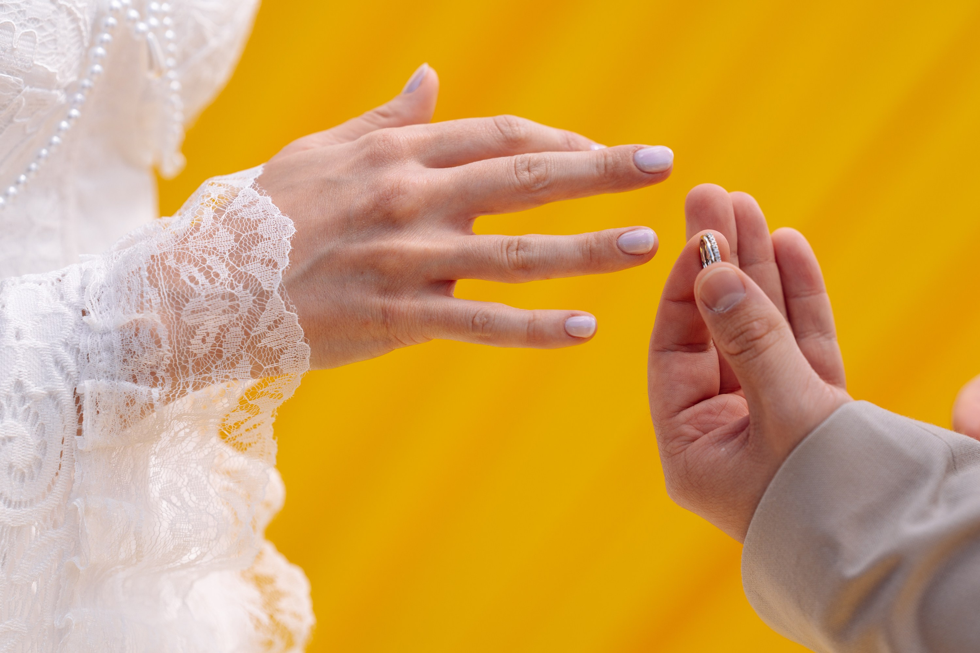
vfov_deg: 7.7
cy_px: 271
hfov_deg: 11.6
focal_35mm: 177
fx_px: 4826
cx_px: 557
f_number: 3.2
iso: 125
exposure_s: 1/1250
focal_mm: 144
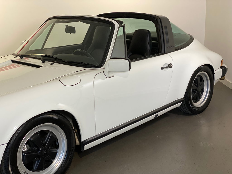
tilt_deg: -14.5
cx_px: 116
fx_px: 349
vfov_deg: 28.0
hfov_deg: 36.8
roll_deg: +1.6
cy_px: 87
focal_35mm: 52
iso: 250
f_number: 2
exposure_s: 1/70
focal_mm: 6
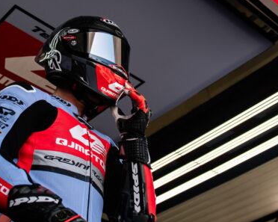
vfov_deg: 24.5
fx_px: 510
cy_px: 84
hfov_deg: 30.0
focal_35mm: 62
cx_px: 67
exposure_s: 1/500
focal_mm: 24
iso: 200
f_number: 2.8
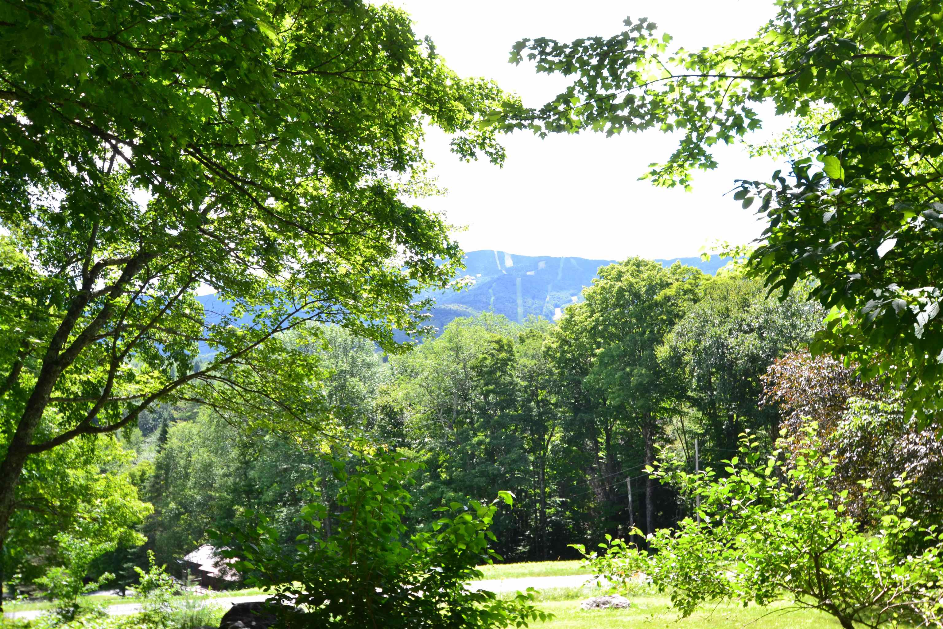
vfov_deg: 36.9
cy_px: 314
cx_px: 472
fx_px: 943
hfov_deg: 53.1
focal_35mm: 36
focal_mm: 24
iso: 400
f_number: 9
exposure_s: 1/125
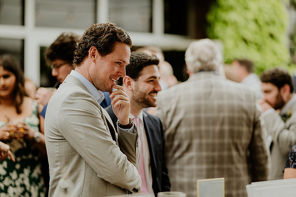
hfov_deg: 19.5
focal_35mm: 105
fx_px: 863
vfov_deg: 13.0
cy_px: 98
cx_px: 148
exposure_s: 1/320
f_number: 2
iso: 125
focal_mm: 105
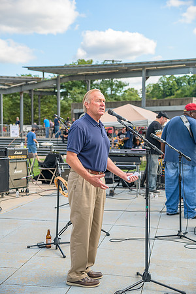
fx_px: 425
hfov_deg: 26.0
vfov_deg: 38.2
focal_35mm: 52
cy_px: 147
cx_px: 98
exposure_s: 1/200
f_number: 4
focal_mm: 52
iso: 100
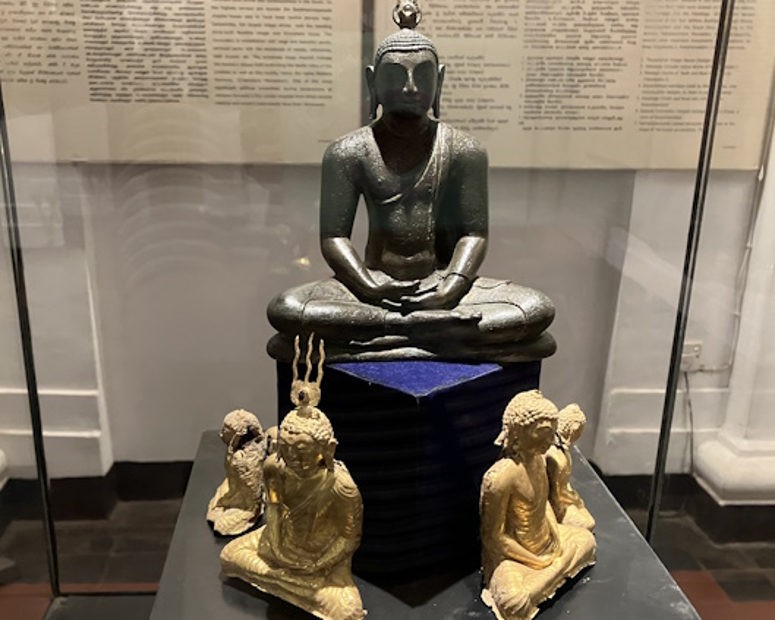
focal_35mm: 33
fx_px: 757
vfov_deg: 44.5
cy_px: 333
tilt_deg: -18.9
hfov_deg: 54.2
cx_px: 411
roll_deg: -1.4
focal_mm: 3.99
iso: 320
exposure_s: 1/25
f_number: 1.8
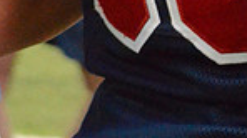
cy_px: -298
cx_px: 212
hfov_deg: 6.4
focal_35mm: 337
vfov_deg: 3.5
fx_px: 2206
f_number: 4.5
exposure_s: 1/125
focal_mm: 55
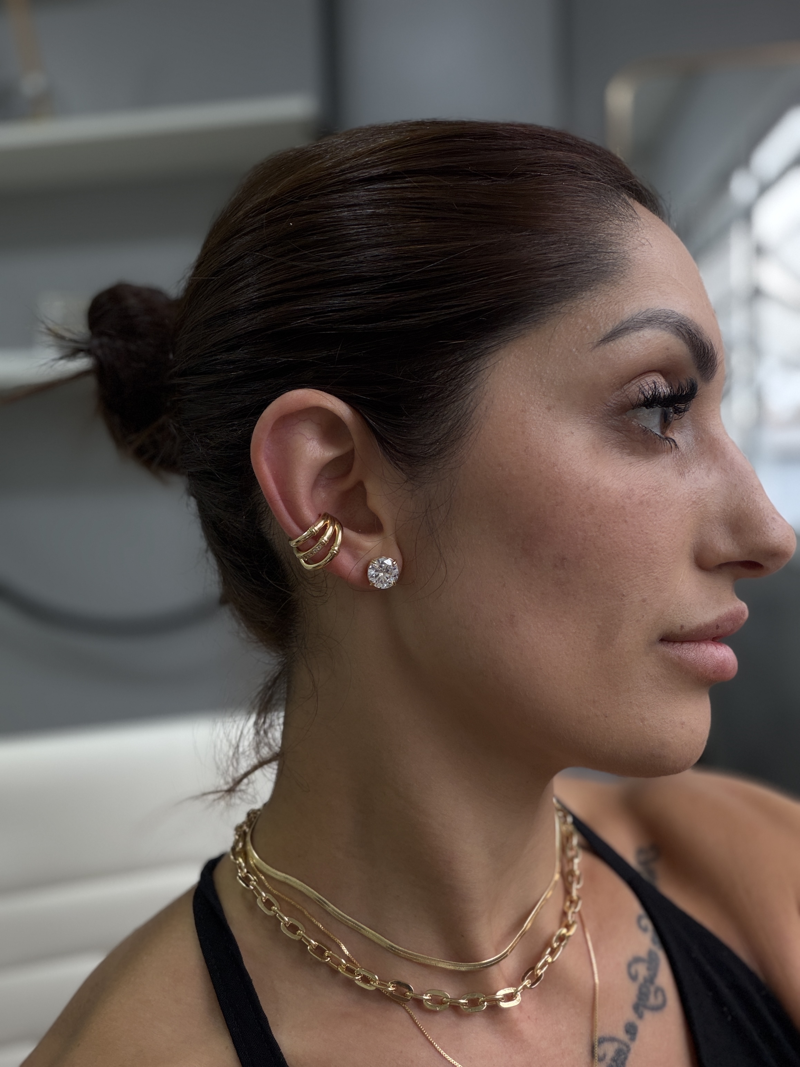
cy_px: 534
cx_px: 400
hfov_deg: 46.8
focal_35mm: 30
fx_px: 924
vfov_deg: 60.0
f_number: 1.9
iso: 80
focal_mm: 2.71
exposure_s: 1/84
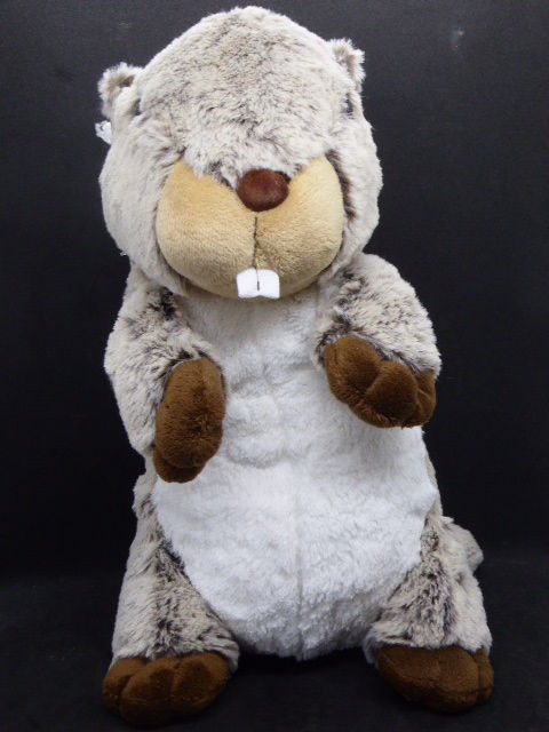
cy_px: 366
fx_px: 846
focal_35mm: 40
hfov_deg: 36.0
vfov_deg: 46.8
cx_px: 274
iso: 320
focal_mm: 6.9
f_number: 3.9
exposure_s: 1/60
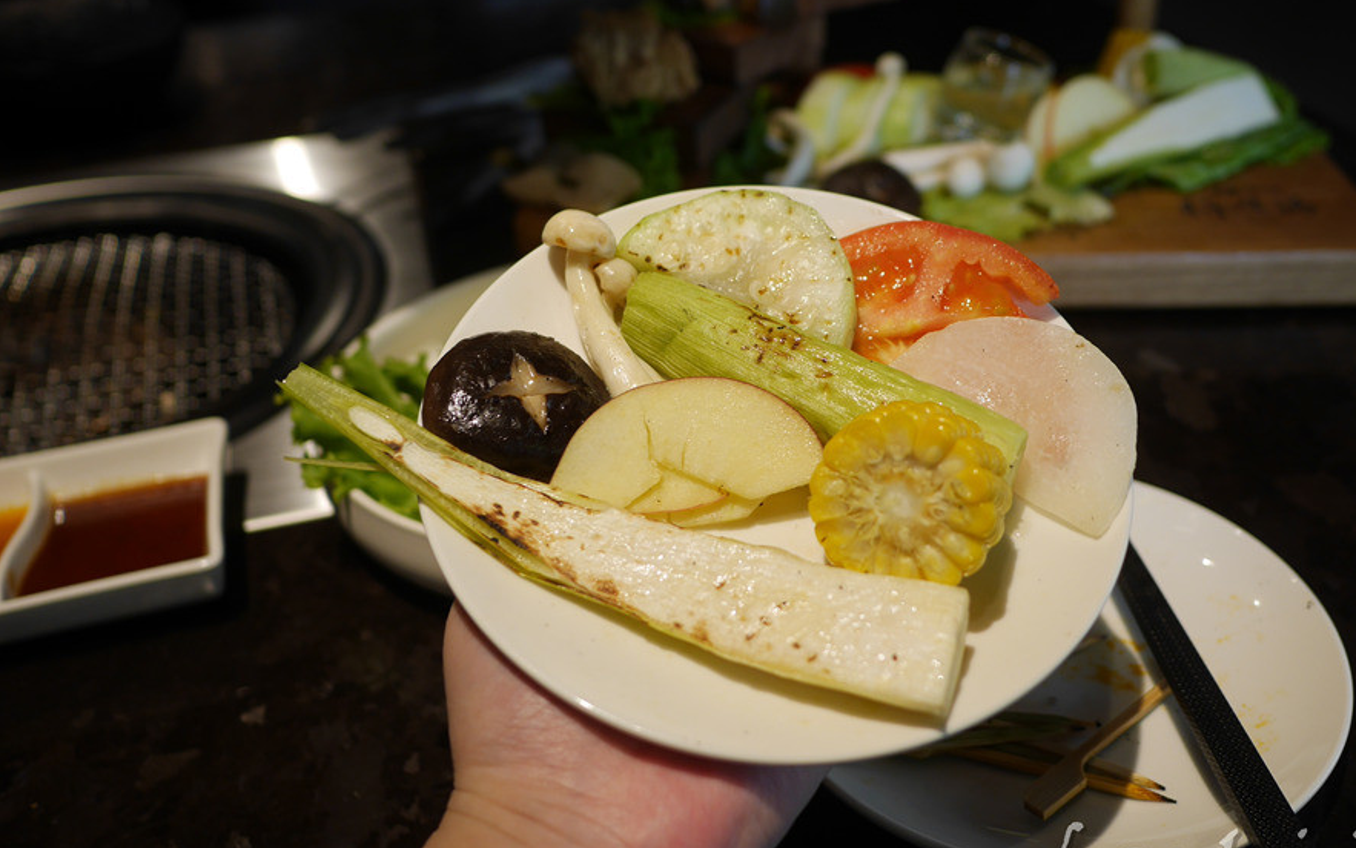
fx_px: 1330
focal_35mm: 36
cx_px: 754
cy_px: 370
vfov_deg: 35.3
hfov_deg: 53.9
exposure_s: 1/160
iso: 200
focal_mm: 15
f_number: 2
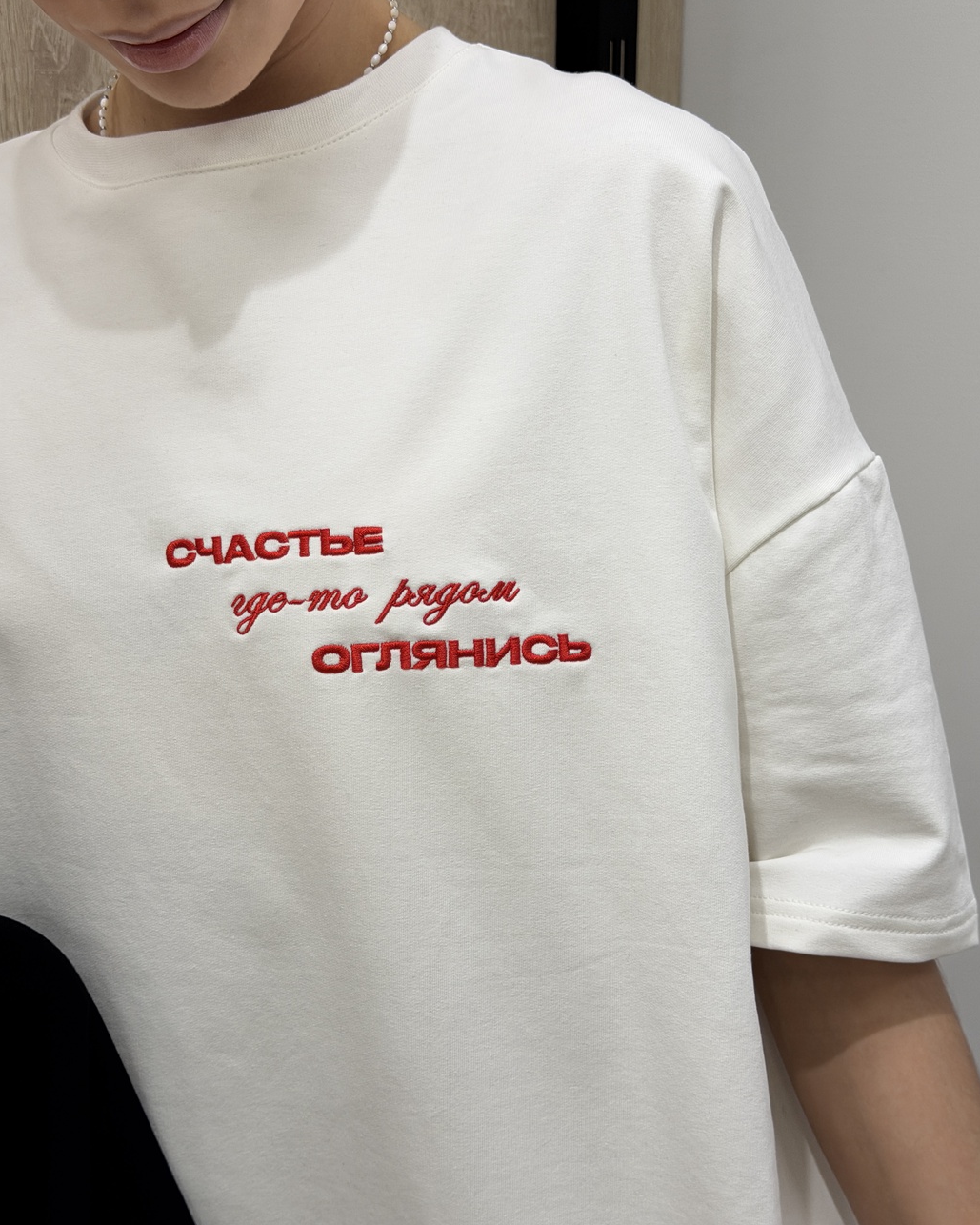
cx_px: 494
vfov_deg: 36.7
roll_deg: -0.3
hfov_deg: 29.7
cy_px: 612
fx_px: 1849
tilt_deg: -15.0
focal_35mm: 51
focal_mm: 6.76
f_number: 1.78
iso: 50
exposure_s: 1/150
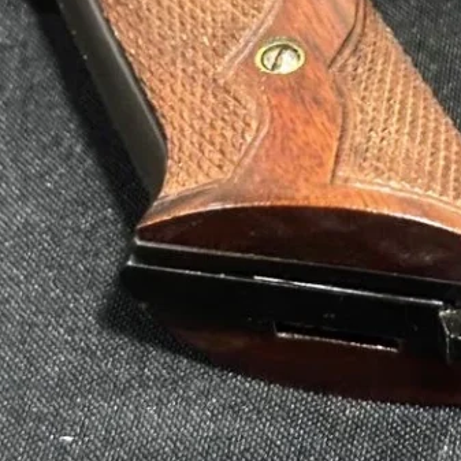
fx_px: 1642
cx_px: 192
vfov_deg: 15.8
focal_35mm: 109
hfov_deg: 16.0
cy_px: 41
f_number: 1.6
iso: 400
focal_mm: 5.96
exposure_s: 1/24
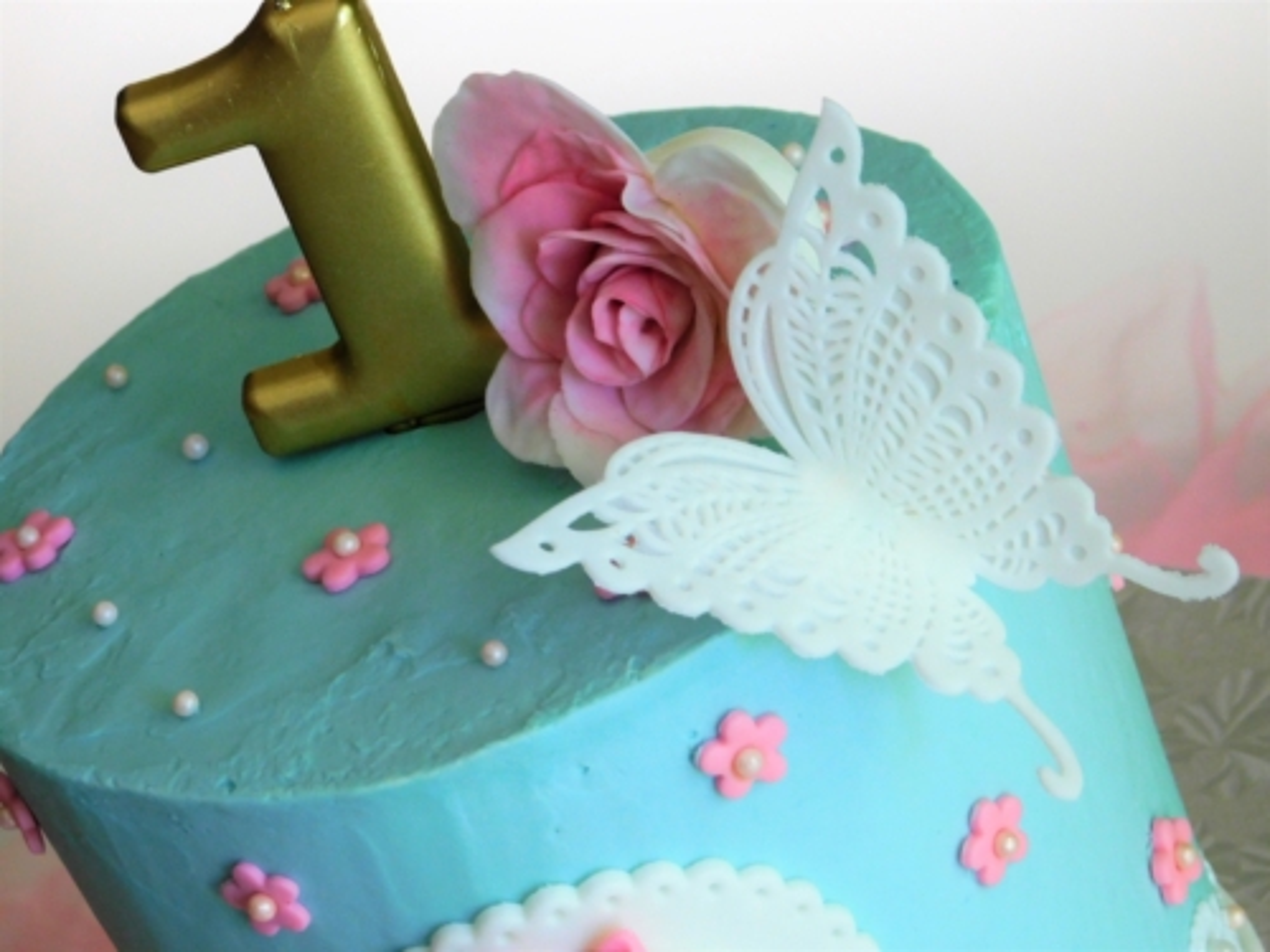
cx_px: 635
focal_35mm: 134
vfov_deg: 11.1
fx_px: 4916
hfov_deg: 14.7
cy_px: 476
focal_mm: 23.7
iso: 250
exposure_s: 1/30
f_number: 5
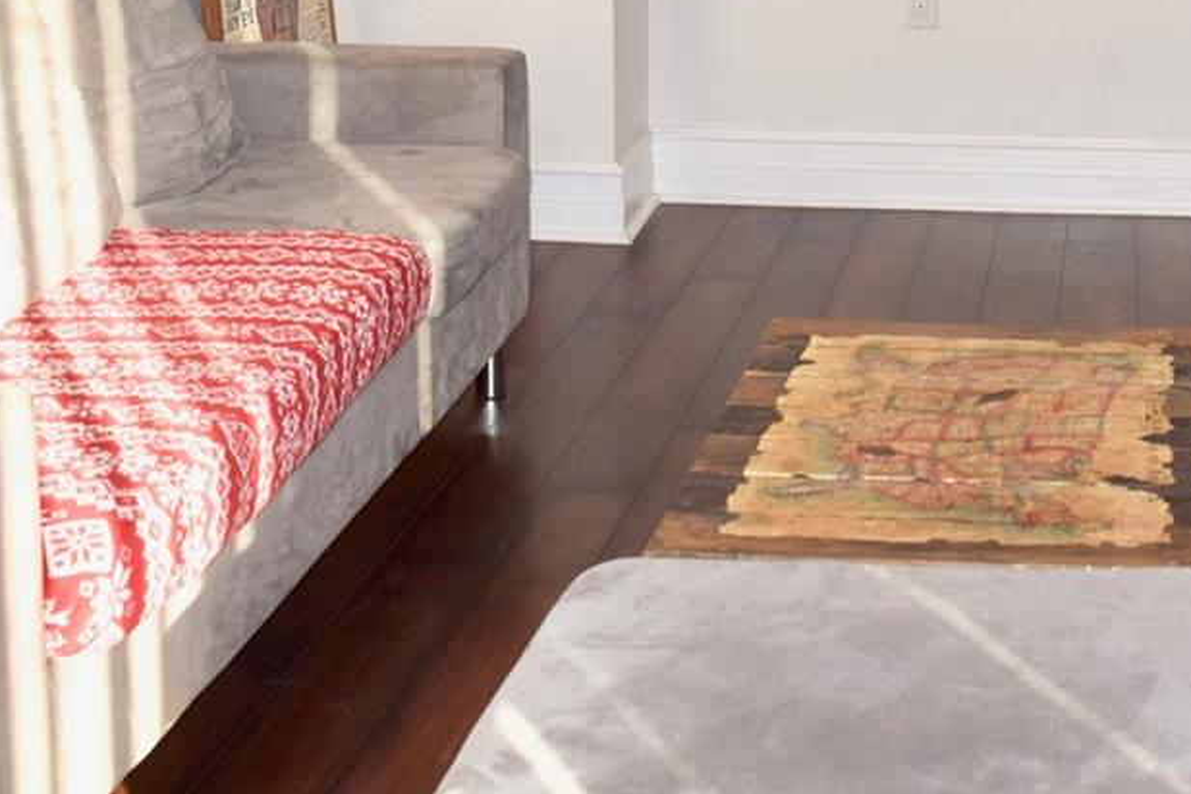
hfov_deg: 28.4
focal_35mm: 70
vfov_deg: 18.2
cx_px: 911
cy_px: -230
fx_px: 2315
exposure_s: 1/125
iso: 220
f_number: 5.6
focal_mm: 18
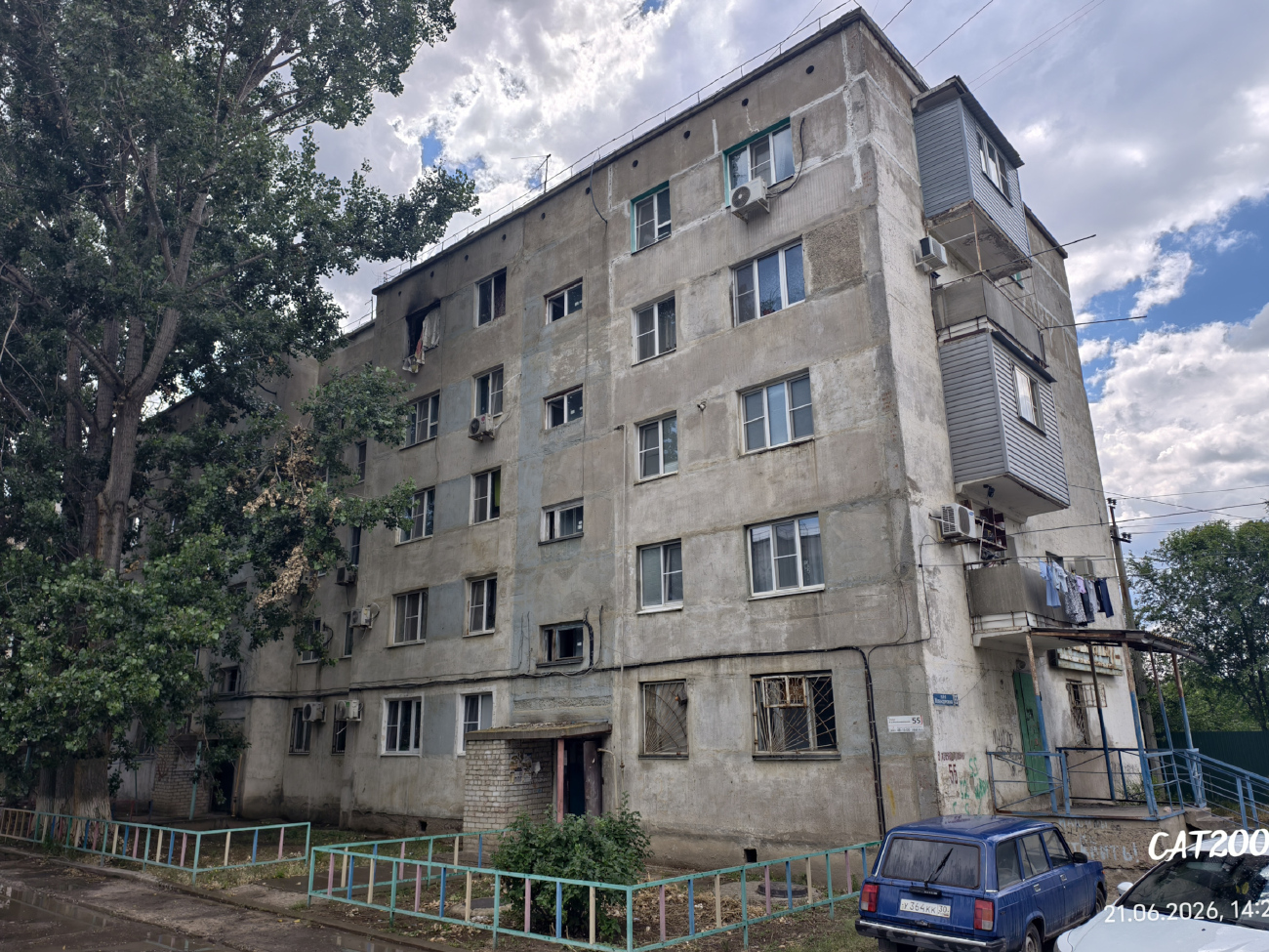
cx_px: 634
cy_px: 476
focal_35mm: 23
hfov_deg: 73.9
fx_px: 843
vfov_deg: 58.9
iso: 72
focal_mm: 6.54
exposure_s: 1/1942
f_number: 1.57
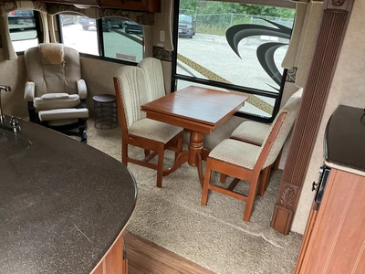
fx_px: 306
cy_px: 137
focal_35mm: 29
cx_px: 182
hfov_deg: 61.7
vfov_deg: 48.2
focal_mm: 3
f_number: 1.8
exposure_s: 1/60
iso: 100
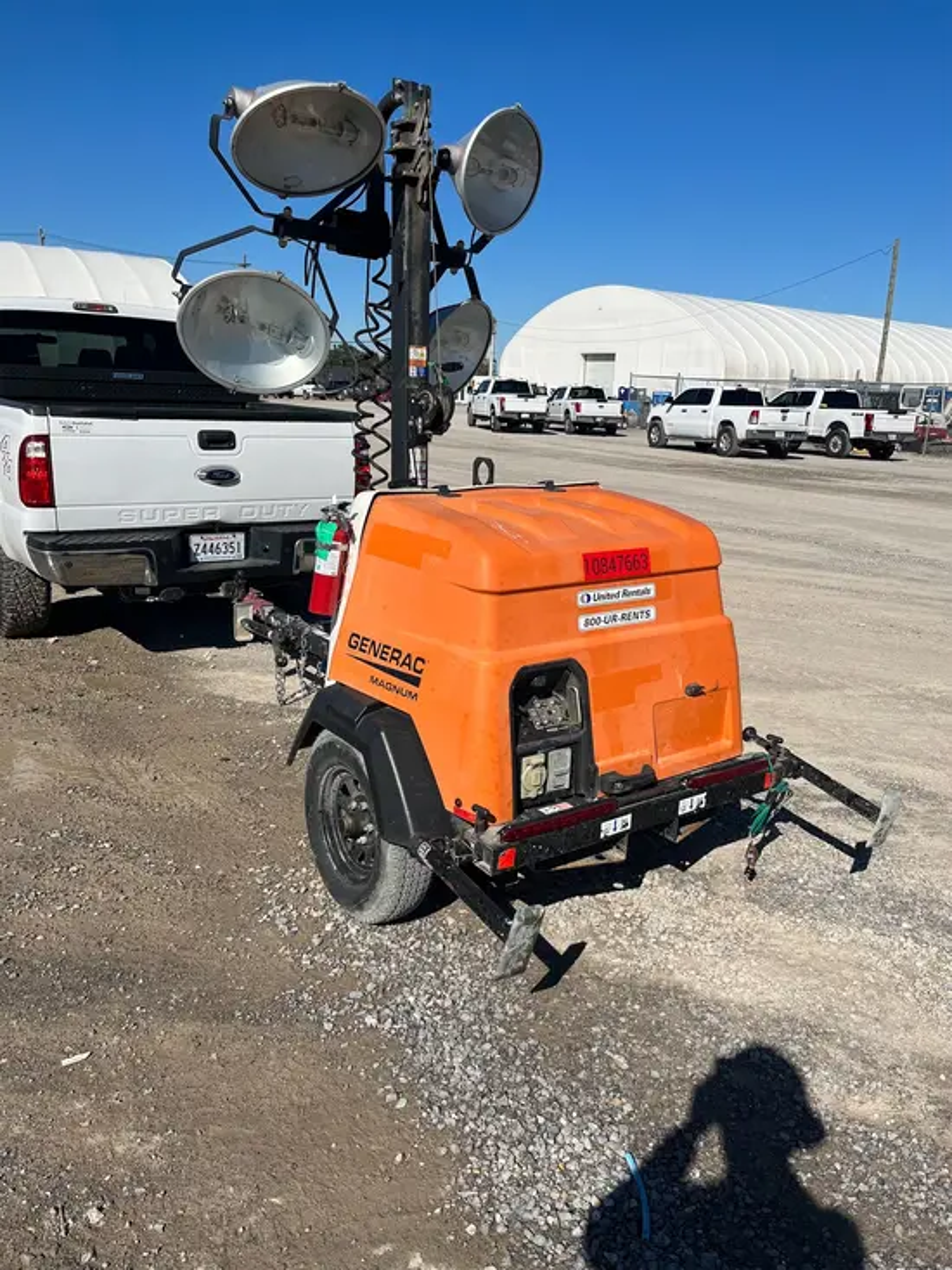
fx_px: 953
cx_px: 476
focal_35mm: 26
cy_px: 635
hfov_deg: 53.1
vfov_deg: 67.3
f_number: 1.6
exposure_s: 1/6173
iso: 50
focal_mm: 5.1
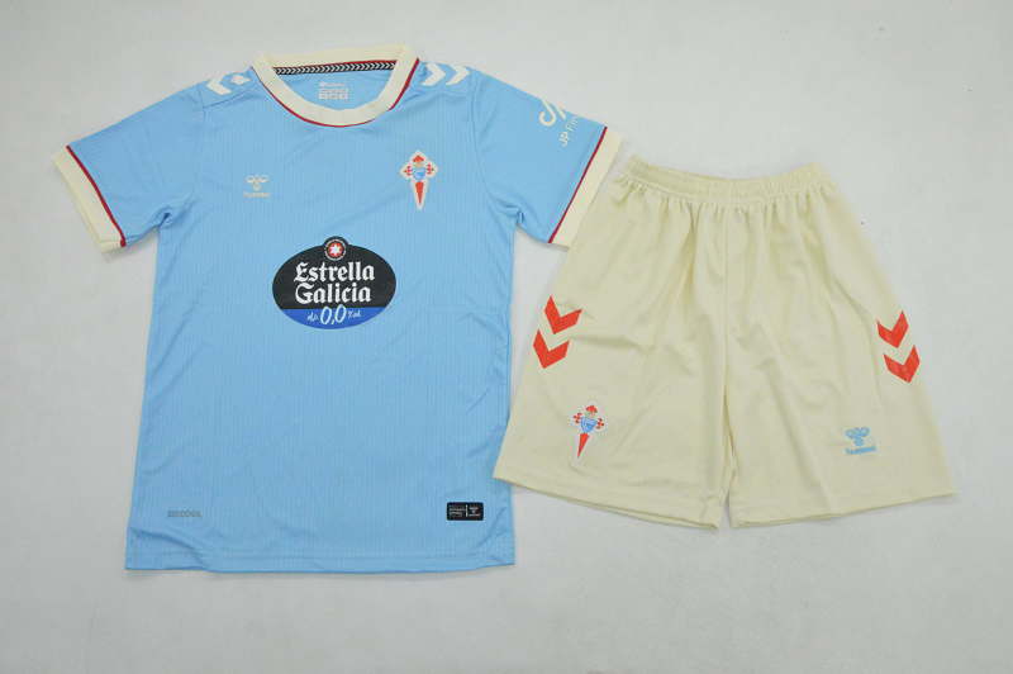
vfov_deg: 41.6
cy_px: 337
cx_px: 506
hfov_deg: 59.5
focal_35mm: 32
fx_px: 886
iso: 6400
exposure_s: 1/200
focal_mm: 21
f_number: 25
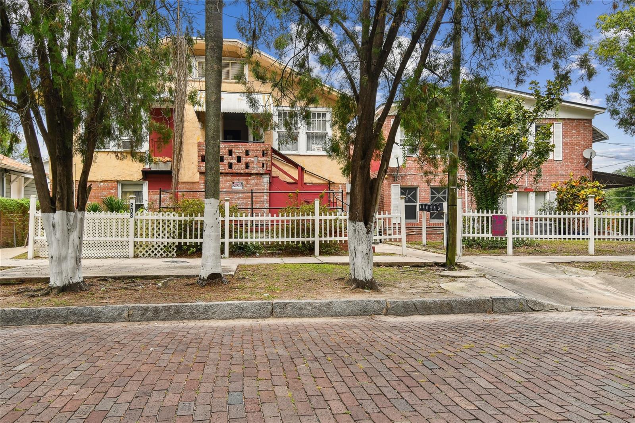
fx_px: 441
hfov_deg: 71.5
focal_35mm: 25
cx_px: 318
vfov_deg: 51.3
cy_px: 212
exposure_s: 1/200
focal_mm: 17
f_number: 7.1
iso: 100
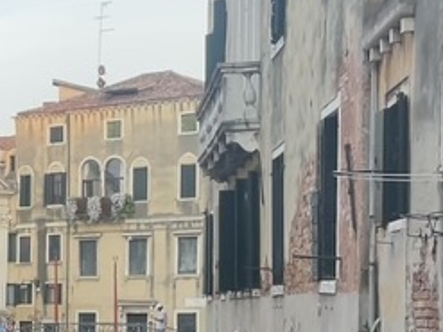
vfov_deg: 13.5
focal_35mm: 108
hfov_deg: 16.1
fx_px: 1381
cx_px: -287
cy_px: 325
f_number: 1.6
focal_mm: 4.2
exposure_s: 1/100
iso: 32
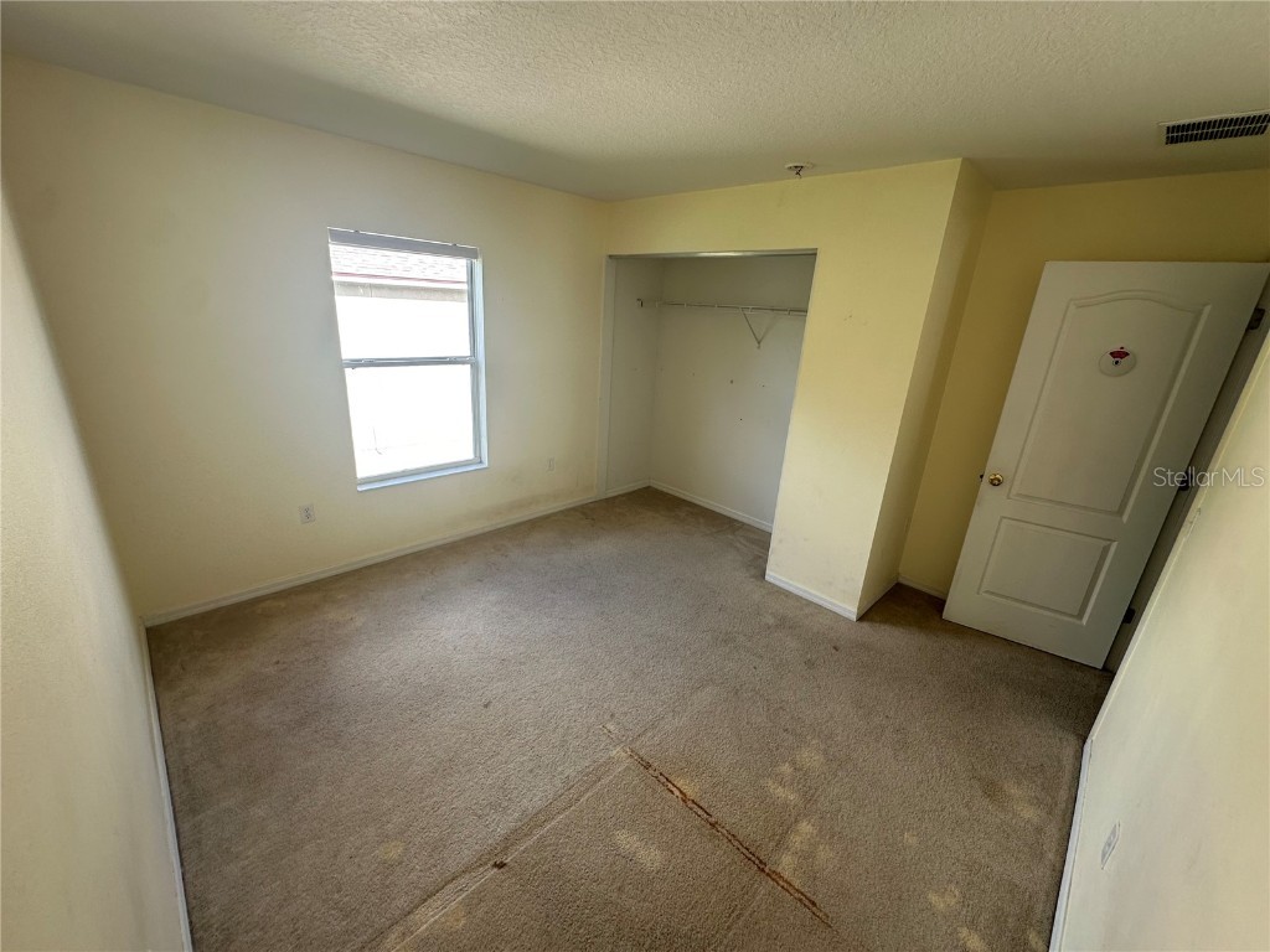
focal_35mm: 14
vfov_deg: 85.7
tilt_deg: -18.7
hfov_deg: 102.1
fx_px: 514
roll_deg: -3.6
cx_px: 635
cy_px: 476
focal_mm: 2.22
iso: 50
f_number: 2.2
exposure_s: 1/99
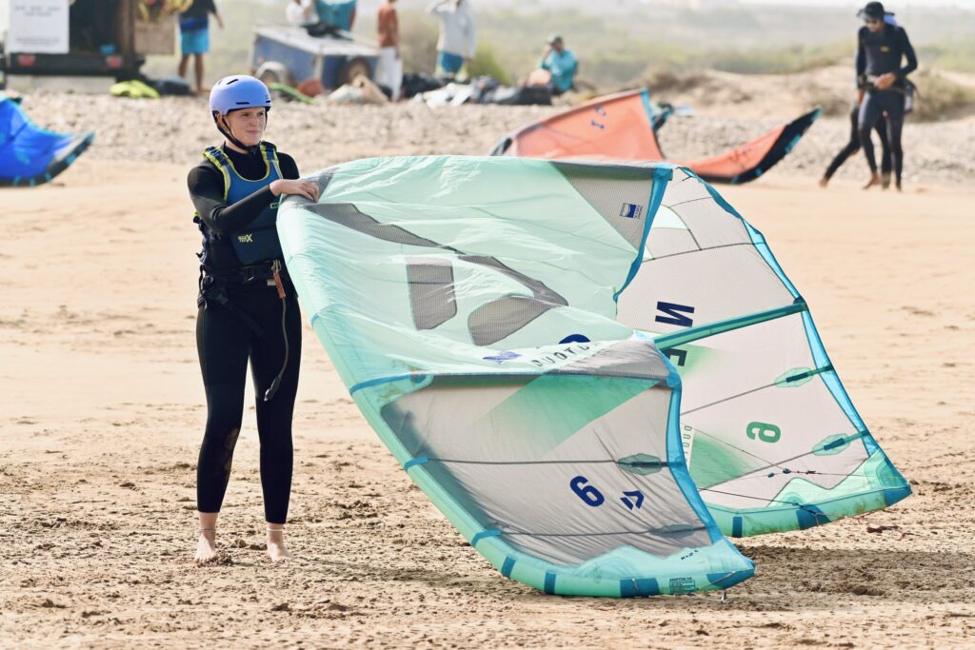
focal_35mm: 200
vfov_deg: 6.9
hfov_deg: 10.3
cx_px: 488
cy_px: 325
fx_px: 5417
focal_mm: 200
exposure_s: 1/1000
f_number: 5.6
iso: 200
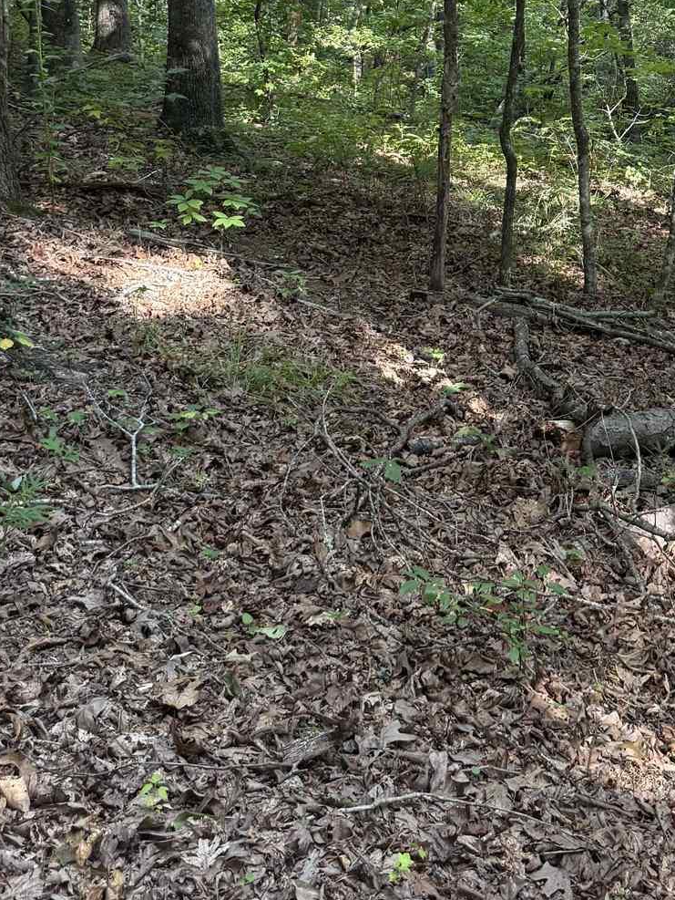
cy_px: 113
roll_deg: +2.8
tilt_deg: -12.4
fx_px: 1455
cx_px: 516
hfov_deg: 25.8
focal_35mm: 56
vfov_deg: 32.8
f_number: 1.78
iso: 125
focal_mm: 6.76
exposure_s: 1/168
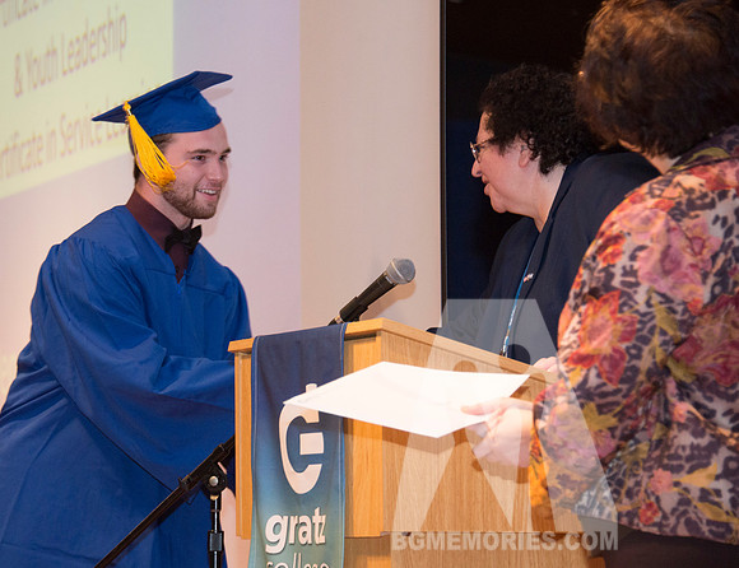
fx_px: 3555
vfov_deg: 9.1
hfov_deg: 11.9
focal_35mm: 165
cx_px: 265
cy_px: 315
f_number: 5.6
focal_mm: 135
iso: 2000
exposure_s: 1/80
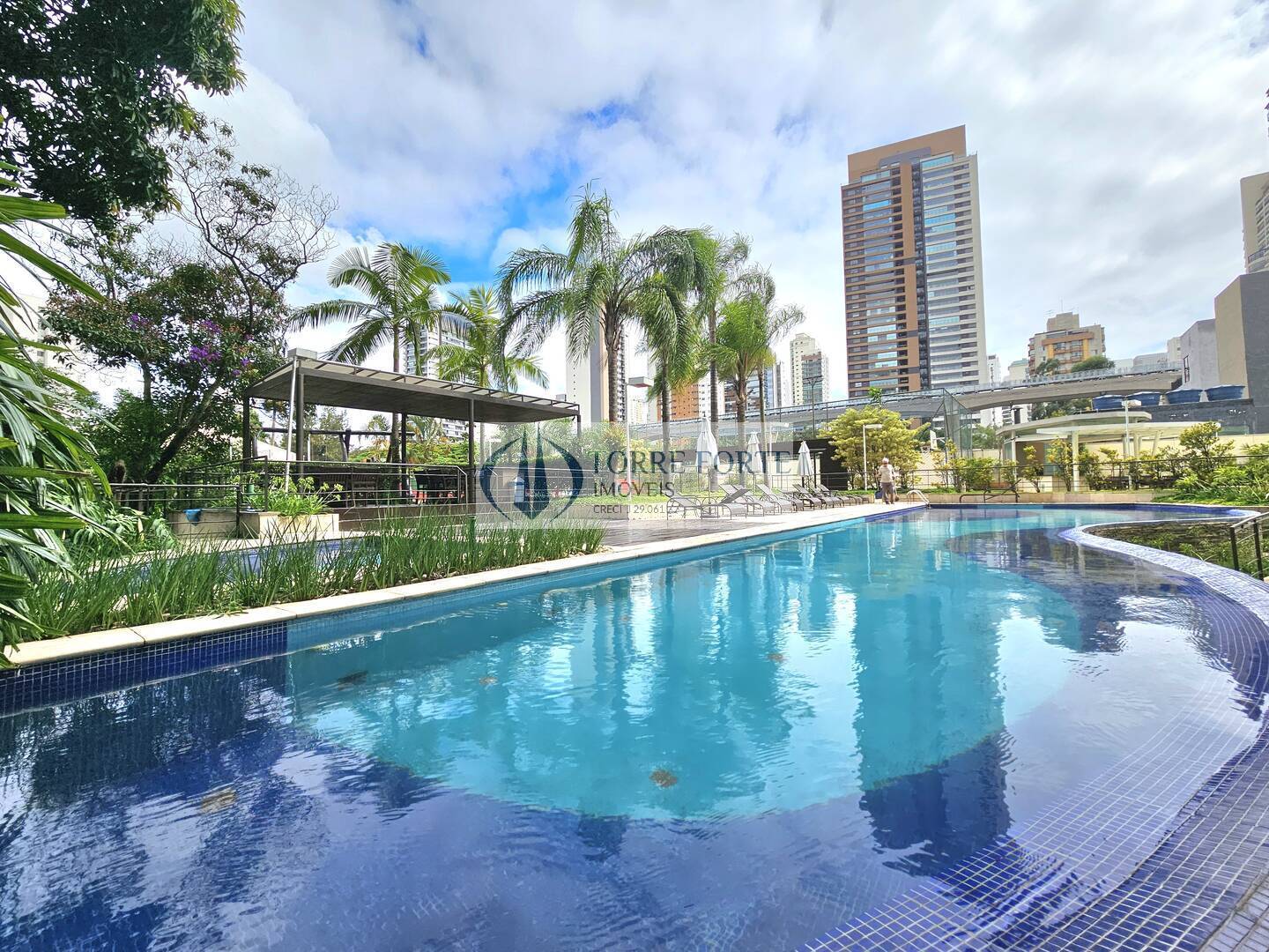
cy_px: 476
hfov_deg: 106.2
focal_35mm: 13
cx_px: 634
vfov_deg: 89.9
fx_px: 477
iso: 50
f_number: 2.2
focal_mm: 2.2
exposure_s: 1/3333
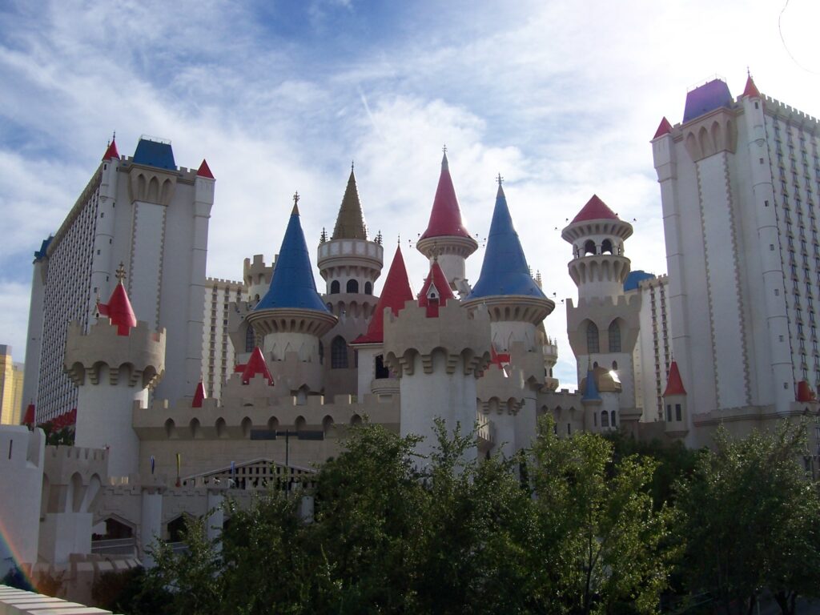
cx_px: 410
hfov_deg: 54.0
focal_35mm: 34
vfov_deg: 41.8
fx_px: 805
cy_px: 308
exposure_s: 1/750
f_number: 5.6
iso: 80
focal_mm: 5.6
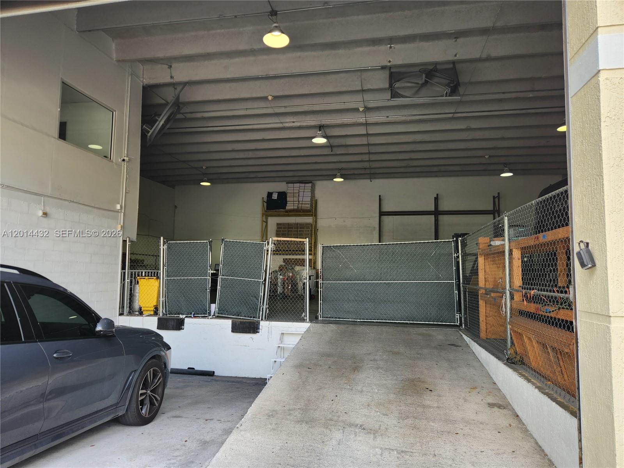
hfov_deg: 73.9
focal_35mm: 23
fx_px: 415
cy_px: 234
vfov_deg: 58.9
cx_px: 312
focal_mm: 5.4
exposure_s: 1/180
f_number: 1.8
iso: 20
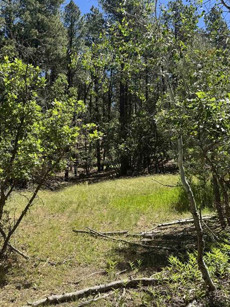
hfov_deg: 45.1
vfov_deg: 58.4
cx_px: 89
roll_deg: +0.8
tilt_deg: +9.5
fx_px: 275
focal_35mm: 31
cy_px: 151
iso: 80
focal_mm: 6.76
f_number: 1.78
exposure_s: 1/1869
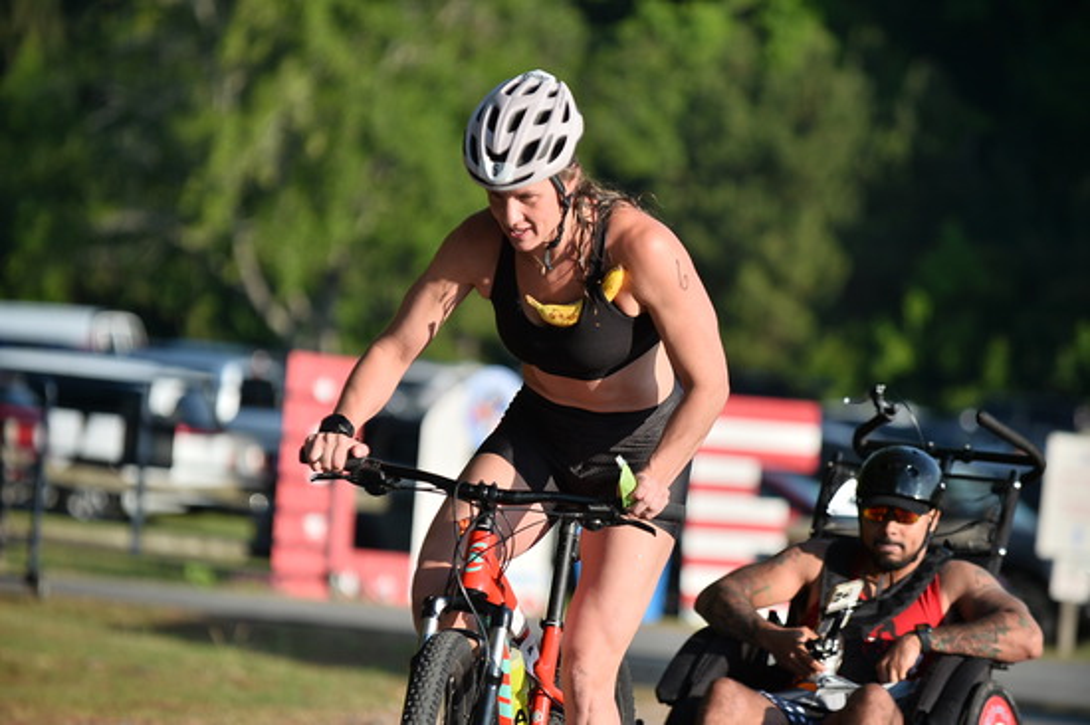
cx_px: 545
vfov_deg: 6.9
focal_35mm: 200
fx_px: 6052
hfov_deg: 10.3
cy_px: 362
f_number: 3.5
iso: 200
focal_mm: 200
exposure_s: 1/3200
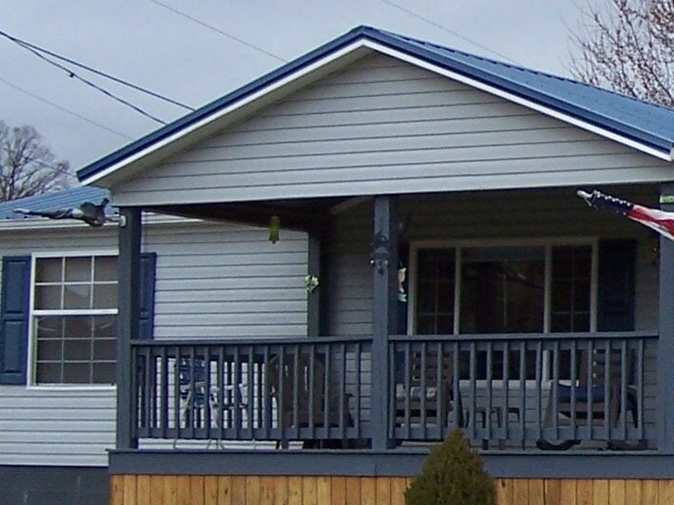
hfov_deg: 13.8
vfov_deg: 10.8
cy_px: 291
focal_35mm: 137
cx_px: 915
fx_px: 2667
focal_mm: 6.3
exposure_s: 1/250
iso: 80
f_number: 2.8
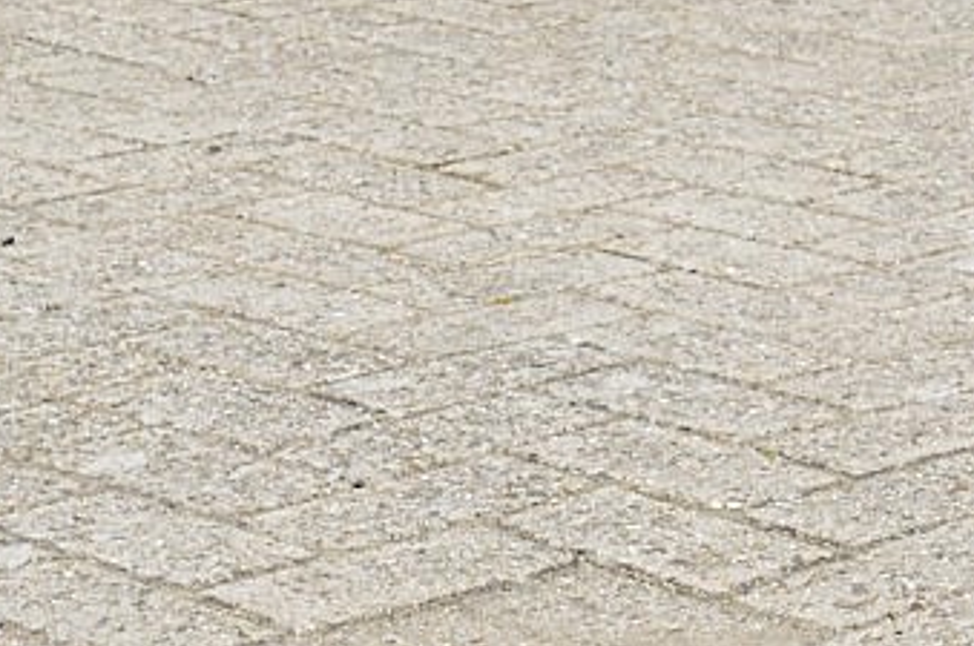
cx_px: 1006
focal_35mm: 187
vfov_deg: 6.9
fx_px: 5052
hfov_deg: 10.9
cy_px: -896
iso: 400
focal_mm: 26
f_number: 8
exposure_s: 1/60
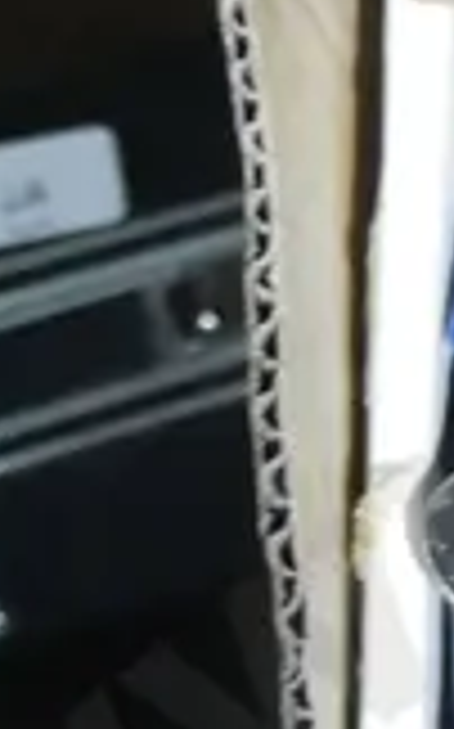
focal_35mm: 241
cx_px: 1753
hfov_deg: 4.9
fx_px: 4780
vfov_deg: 8.5
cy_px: -432
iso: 640
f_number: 4
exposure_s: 1/60
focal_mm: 18
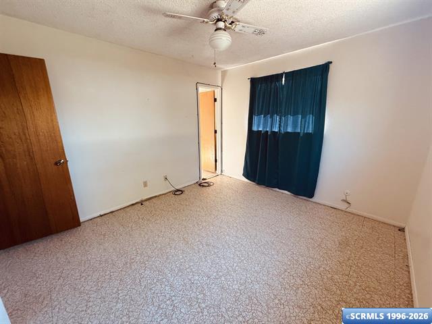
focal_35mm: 14
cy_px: 162
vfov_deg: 85.7
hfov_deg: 102.1
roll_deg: +0.0
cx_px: 216
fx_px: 175
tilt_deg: -13.3
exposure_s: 1/99
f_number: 2.2
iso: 250
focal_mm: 2.22
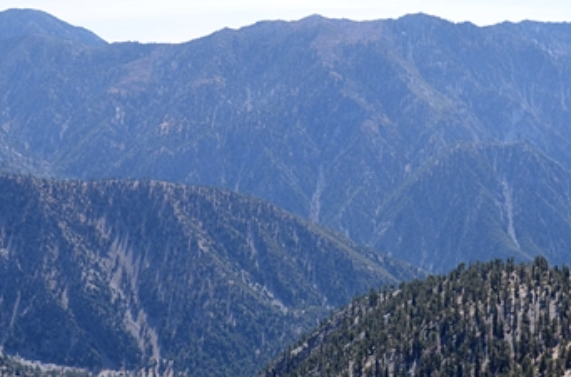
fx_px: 1028
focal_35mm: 65
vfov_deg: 20.5
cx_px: 409
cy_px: 324
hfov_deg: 30.6
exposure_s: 1/200
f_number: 7.1
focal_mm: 20
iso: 100
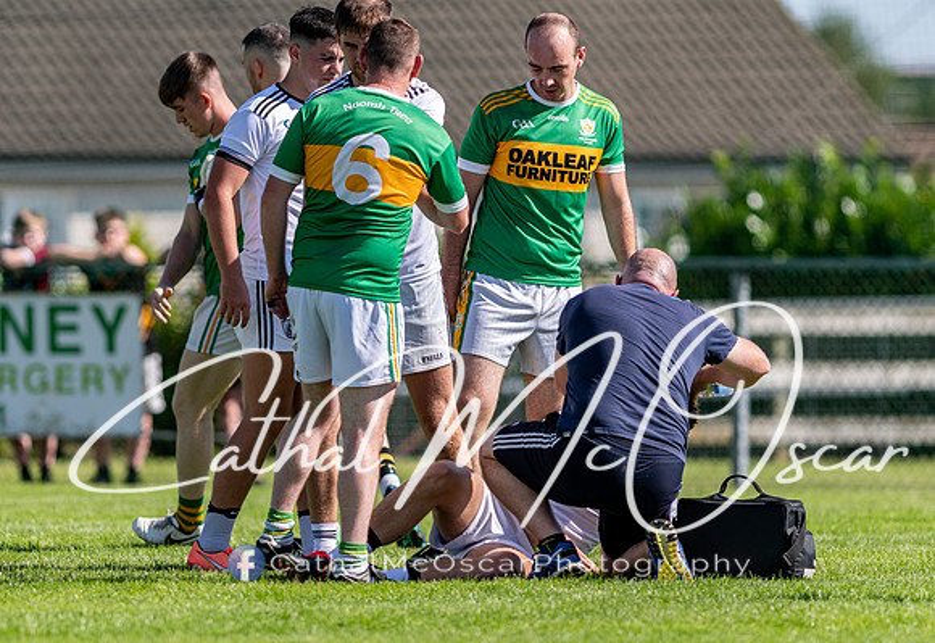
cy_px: 344
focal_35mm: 513
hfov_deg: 4.0
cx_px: 409
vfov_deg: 2.7
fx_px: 13451
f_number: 2.8
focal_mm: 300
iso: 140
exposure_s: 1/2500
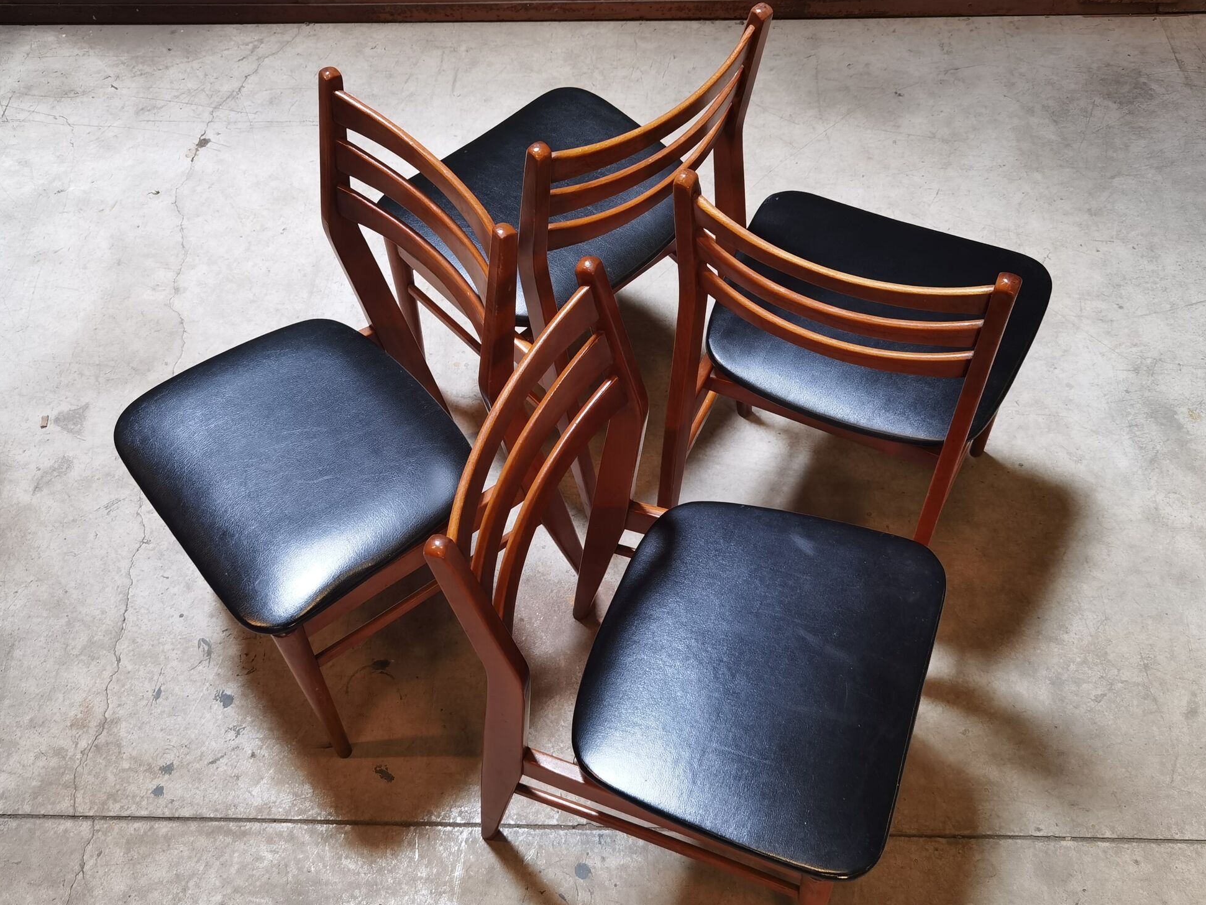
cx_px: 600
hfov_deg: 54.0
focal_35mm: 34
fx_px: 1185
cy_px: 448
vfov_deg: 41.8
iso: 160
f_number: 1.9
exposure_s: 1/50
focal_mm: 6.71
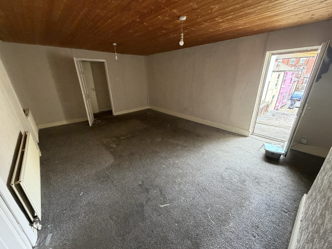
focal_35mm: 14
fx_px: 134
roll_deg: +1.5
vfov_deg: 85.7
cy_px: 124
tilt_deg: -19.3
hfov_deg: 102.1
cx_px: 166
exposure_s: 1/60
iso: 400
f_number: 2.2
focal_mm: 2.22
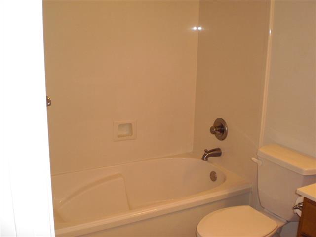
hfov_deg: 49.0
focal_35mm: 38
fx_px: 347
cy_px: 118
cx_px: 158
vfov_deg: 37.7
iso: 200
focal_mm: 6.3
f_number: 3.1
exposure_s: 1/60
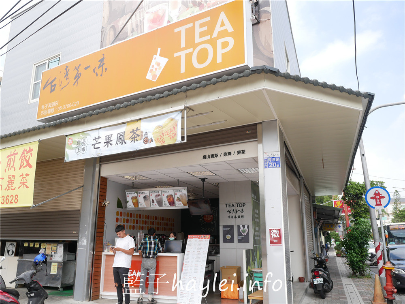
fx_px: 351
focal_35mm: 30
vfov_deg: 46.8
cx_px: 202
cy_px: 152
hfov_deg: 60.0
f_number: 4
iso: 200
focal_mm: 15
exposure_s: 1/500
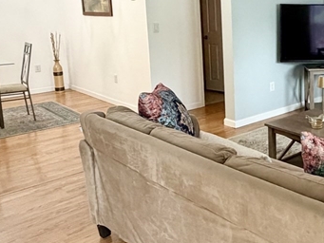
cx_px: 316
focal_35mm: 42
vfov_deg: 33.8
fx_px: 393
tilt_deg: -8.2
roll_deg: +1.0
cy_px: 65
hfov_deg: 39.9
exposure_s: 1/60
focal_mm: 2.22
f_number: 2.2
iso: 400
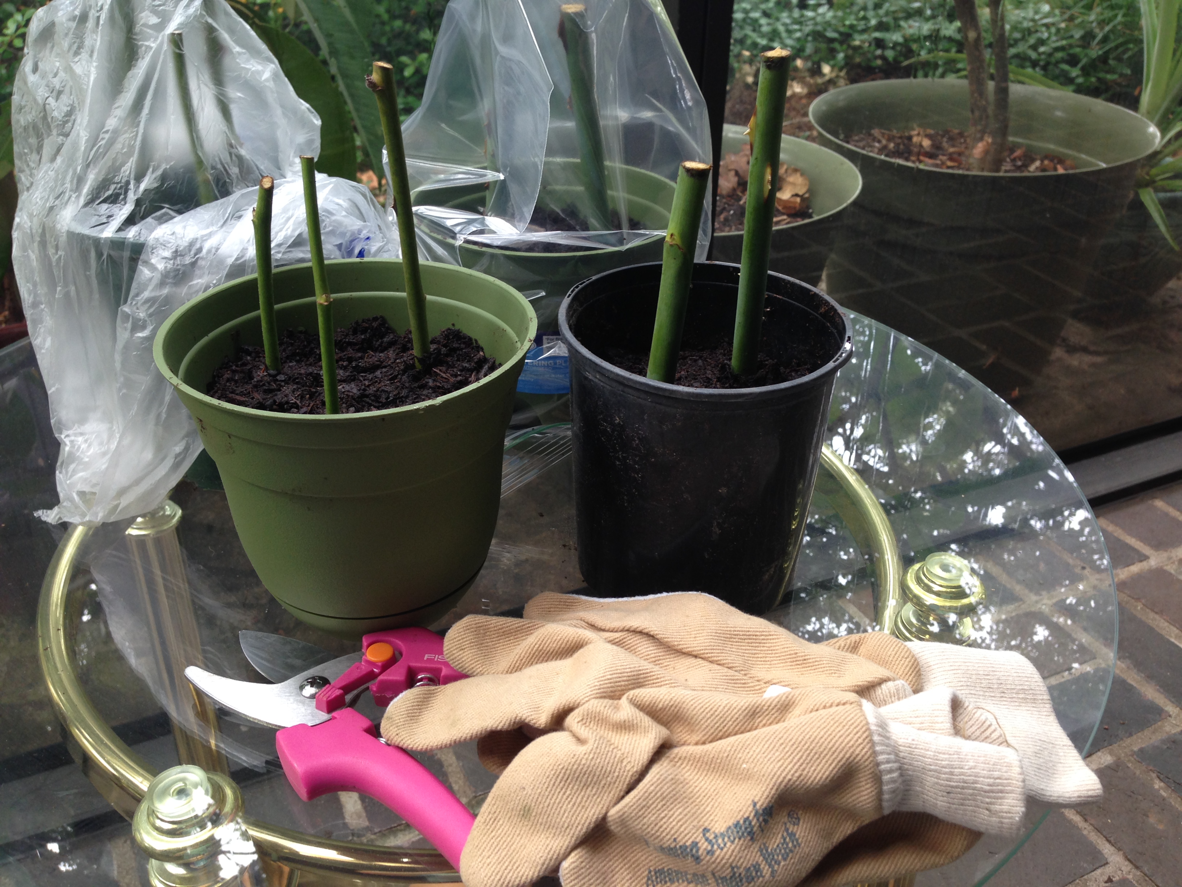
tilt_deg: -30.1
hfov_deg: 55.4
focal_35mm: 33
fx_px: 1127
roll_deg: -2.5
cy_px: 444
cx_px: 591
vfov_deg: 42.9
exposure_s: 1/24
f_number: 2.4
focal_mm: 4.12
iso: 50
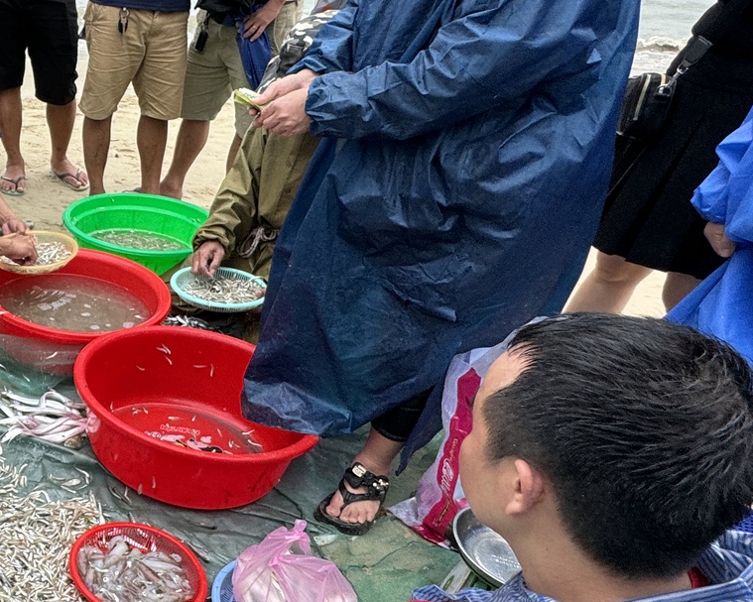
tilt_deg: -30.3
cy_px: 345
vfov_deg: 41.0
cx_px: -50
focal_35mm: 36
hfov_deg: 41.5
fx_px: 802
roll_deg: -2.0
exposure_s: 1/99
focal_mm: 2.22
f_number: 2.2
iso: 64
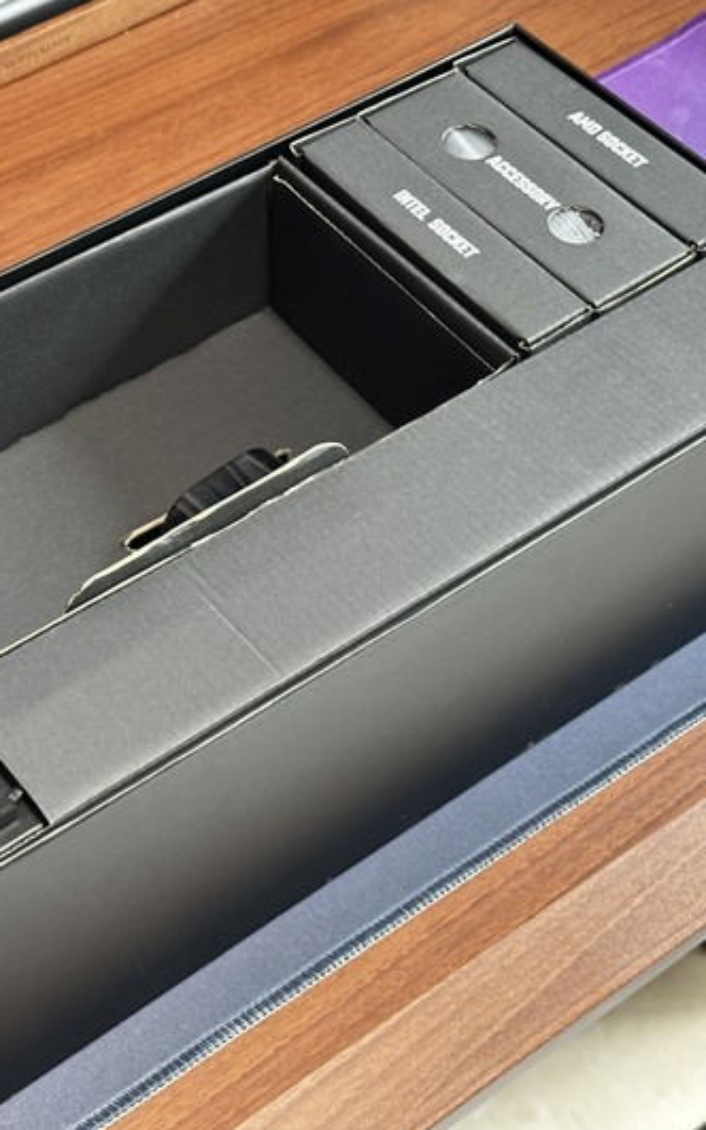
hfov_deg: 18.8
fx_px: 2124
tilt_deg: -49.8
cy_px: 572
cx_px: 247
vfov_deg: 29.8
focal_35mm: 69
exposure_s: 1/41
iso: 250
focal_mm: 6.86
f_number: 1.78
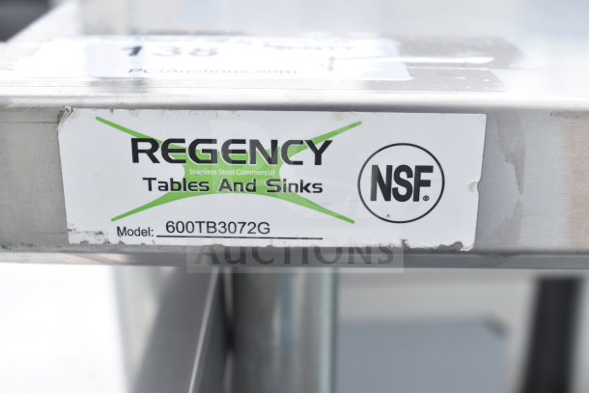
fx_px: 859
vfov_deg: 25.8
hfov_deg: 37.8
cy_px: 196
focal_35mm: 52
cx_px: 294
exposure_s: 1/250
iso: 200
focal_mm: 35
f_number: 6.3
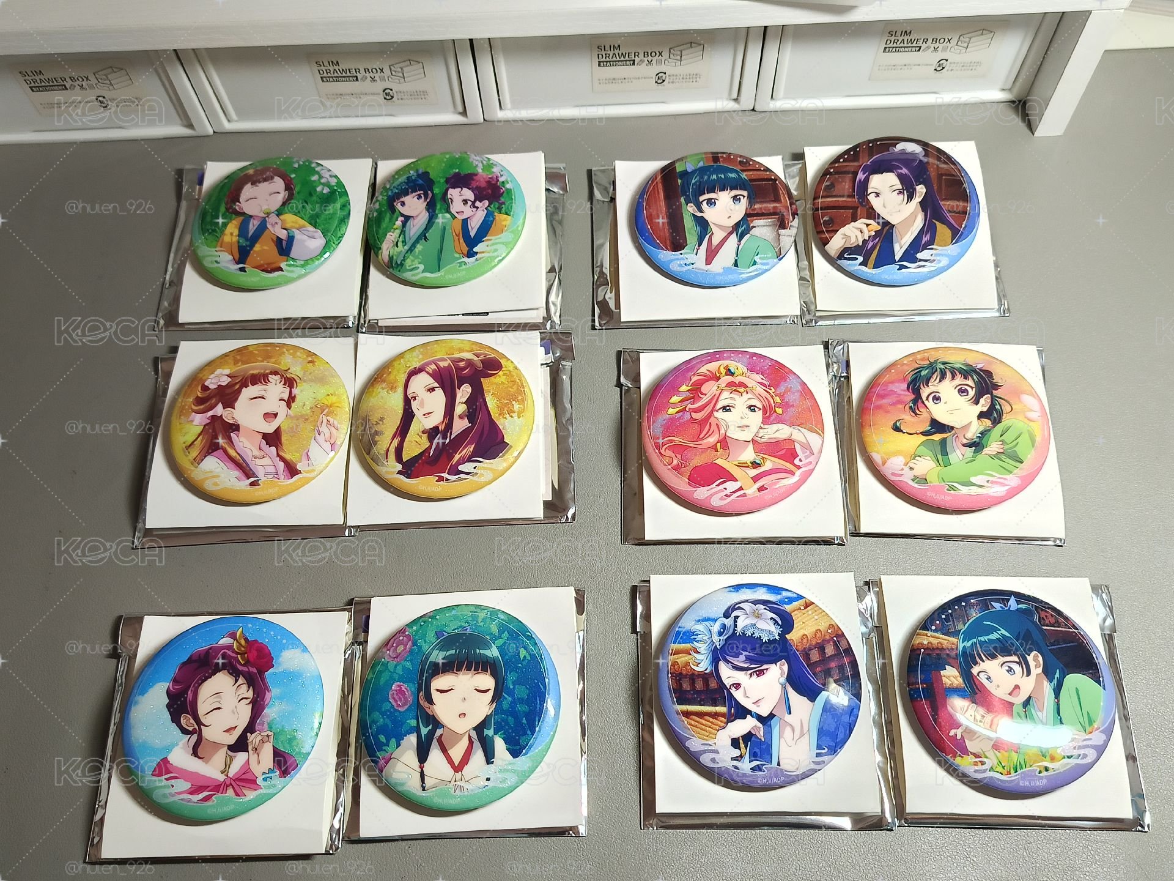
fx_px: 1085
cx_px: 587
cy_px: 440
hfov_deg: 56.8
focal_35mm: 32
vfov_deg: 44.2
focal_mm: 5.24
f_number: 1.75
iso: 640
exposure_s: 1/60
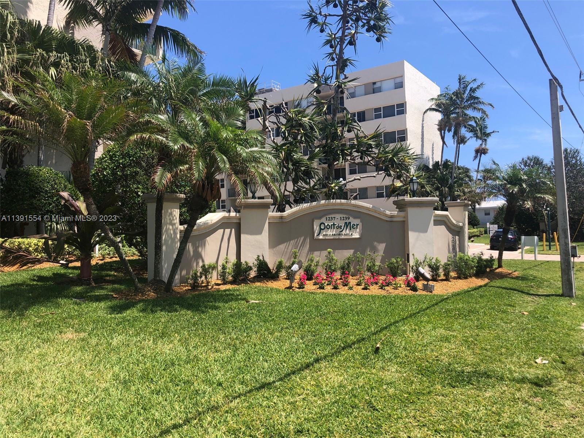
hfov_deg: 63.4
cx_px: 292
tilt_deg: +2.6
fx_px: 472
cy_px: 219
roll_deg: +1.4
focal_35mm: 28
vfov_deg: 49.7
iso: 20
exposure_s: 1/1499
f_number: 1.8
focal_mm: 3.99
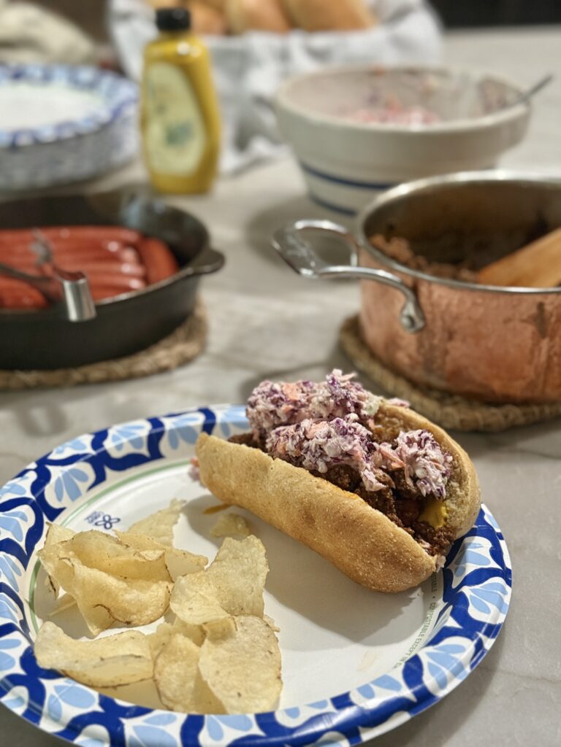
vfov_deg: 39.7
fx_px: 1037
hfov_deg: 30.3
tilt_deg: -29.4
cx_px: 280
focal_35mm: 48
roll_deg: -0.2
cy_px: 374
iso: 500
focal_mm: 6.76
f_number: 1.78
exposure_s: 1/40
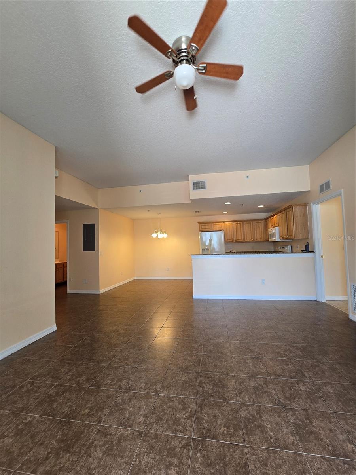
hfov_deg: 89.9
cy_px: 238
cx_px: 178
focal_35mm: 13
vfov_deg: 106.2
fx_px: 178
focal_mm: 2.2
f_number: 2.2
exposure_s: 1/60
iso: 100
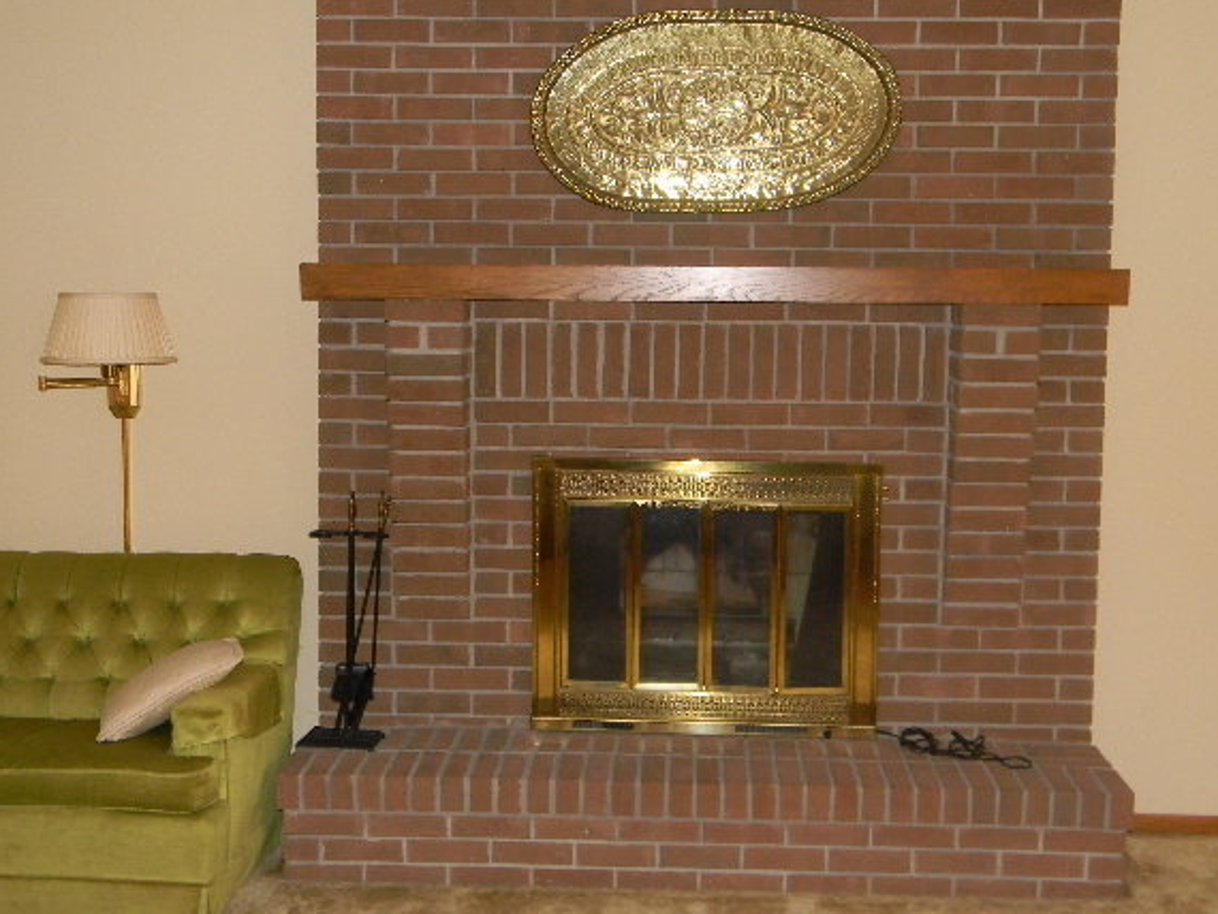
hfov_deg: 41.2
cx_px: 641
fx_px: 1619
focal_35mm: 46
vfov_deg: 31.5
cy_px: 453
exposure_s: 1/30
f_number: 3.8
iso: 338
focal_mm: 7.3
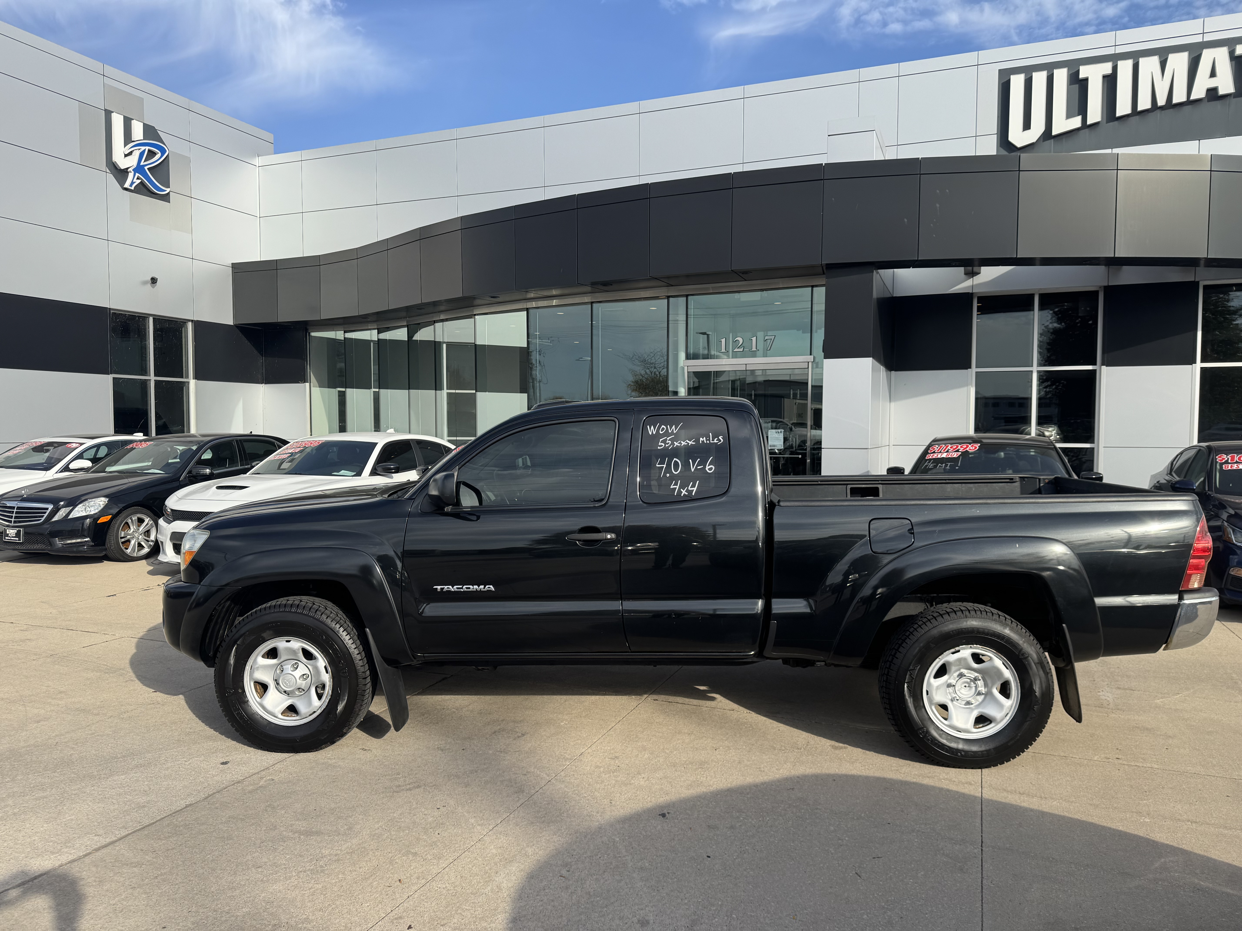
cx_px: 621
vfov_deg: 56.8
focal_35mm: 24
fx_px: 861
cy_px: 466
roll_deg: -0.3
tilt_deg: -3.3
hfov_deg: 71.6
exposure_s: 1/2833
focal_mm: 6.76
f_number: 1.78
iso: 80
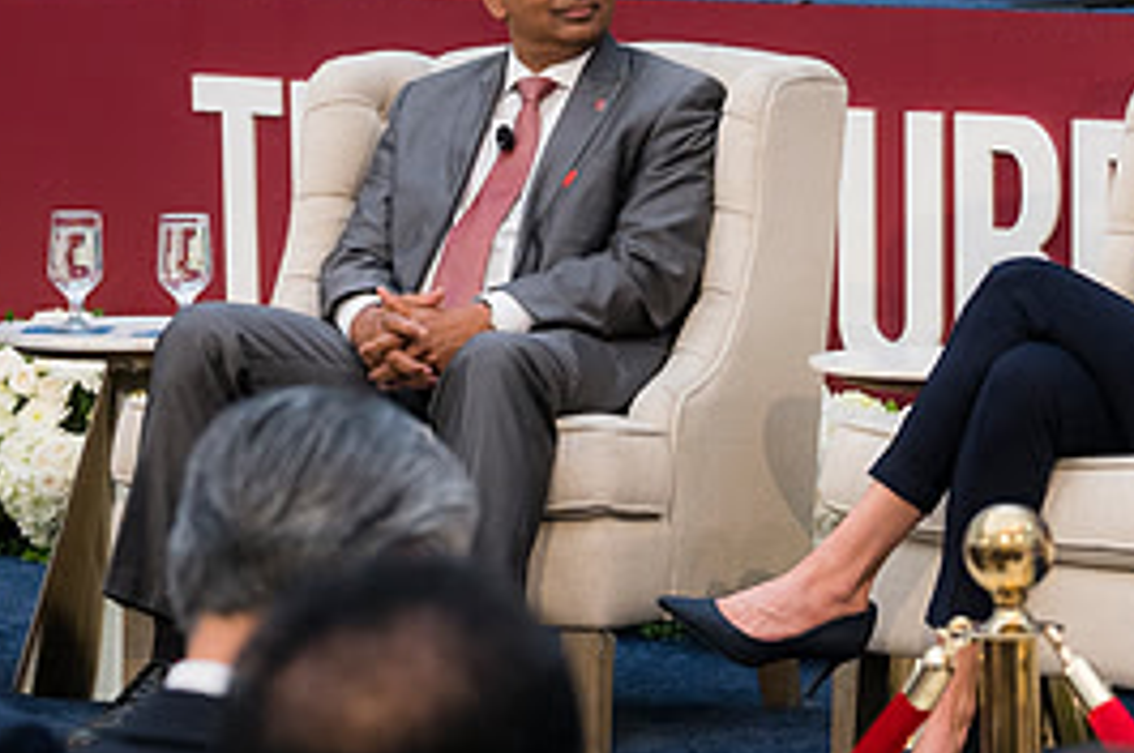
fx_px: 7645
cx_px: 556
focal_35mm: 243
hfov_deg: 8.5
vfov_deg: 5.6
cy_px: 184
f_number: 4
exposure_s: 1/160
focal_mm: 74
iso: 500
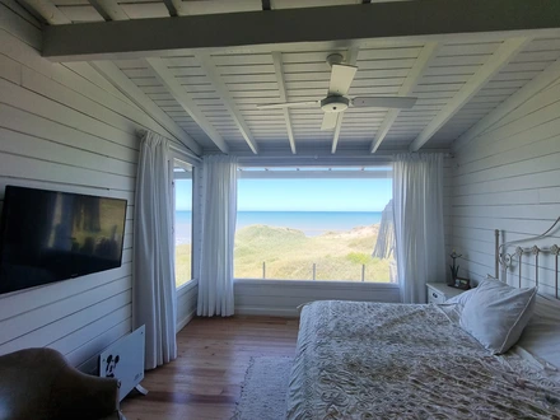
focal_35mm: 13
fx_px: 210
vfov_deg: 89.9
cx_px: 280
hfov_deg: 106.2
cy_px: 210
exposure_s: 1/487
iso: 50
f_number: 2.2
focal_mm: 1.74
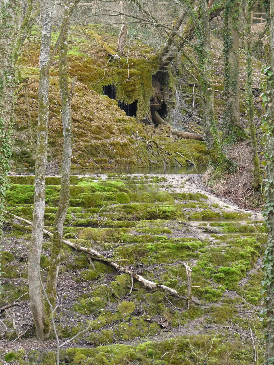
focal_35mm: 155
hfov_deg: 9.6
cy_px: 182
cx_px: 137
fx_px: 1636
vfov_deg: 12.7
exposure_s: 1/50
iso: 100
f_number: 3.7
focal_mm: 27.5
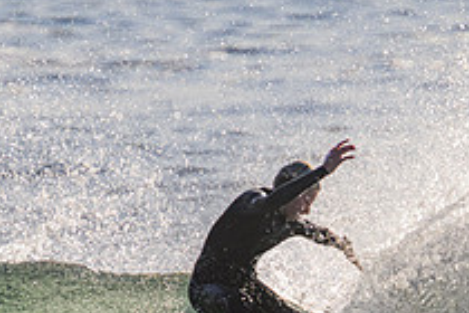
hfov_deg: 1.1
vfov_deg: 0.8
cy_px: 377
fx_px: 23735
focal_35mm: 1822
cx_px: 404
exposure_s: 1/2000
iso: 900
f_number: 11
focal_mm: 660
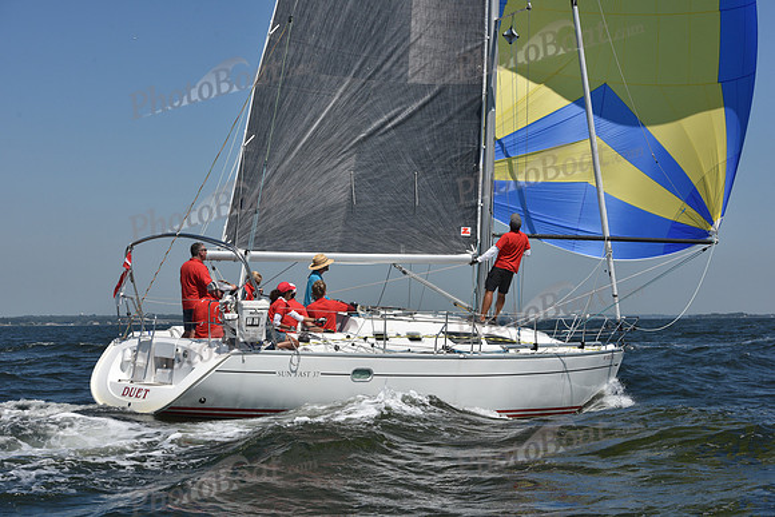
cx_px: 388
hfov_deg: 28.8
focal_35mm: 70
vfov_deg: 19.5
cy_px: 258
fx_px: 1507
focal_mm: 70
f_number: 10
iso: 250
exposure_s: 1/1250
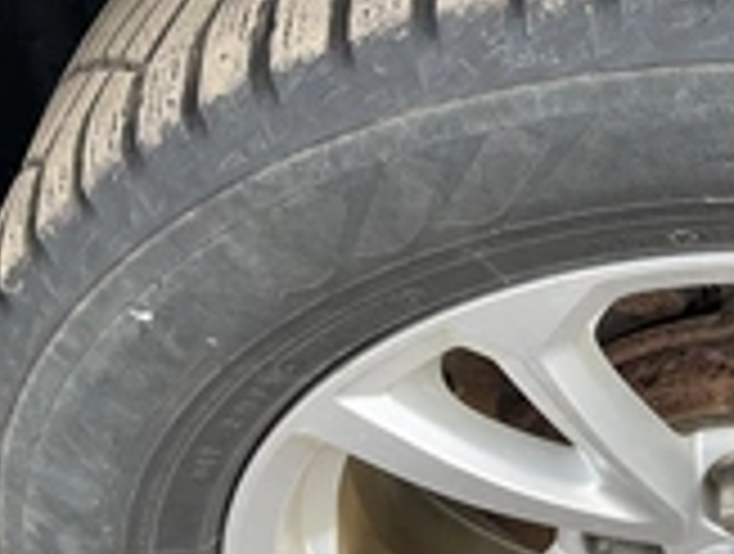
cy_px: 338
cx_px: 757
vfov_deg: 20.8
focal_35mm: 71
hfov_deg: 25.8
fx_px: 1509
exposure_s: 1/344
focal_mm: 3
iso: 25
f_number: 1.8
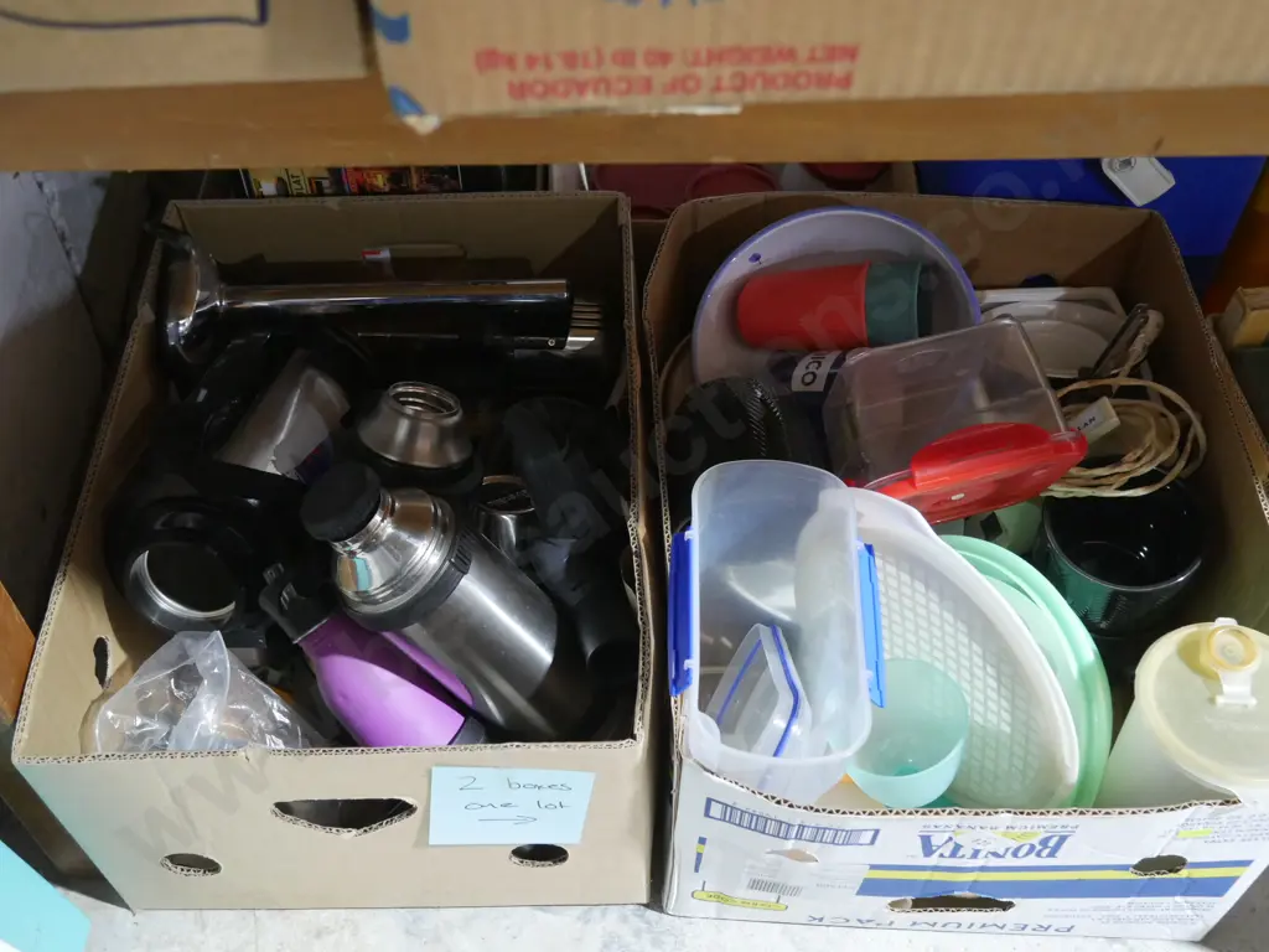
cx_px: 634
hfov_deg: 49.0
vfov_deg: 37.7
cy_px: 476
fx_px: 1393
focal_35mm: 38
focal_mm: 19
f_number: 4.1
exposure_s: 1/60
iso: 2500
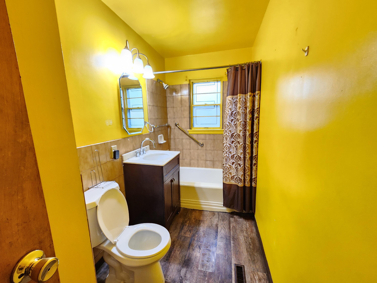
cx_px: 188
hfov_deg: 106.2
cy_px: 142
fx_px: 142
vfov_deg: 89.9
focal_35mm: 13
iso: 320
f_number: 2.2
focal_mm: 2.2
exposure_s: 1/40
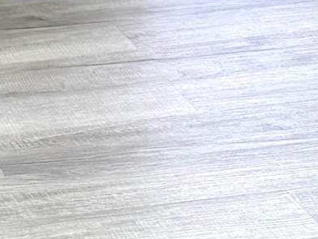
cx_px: -95
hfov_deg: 10.2
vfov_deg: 7.4
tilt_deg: -8.8
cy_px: -273
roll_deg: +0.4
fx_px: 1745
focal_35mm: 190
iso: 80
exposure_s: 1/171
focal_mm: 6.76
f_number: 1.78
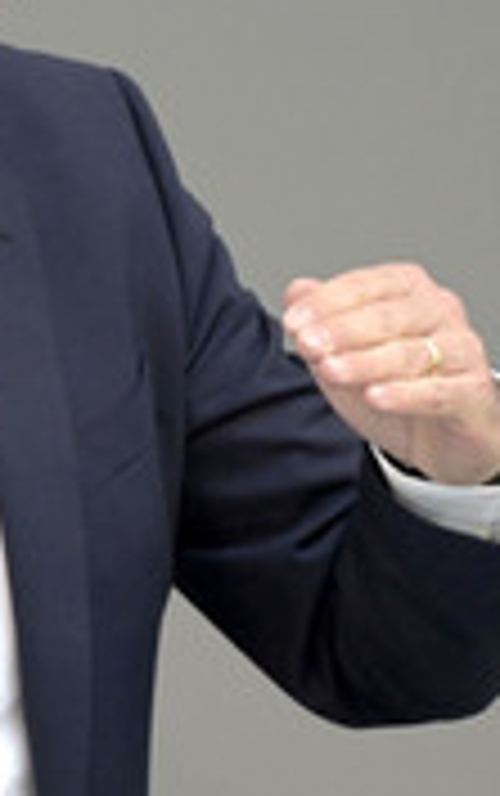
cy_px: 256
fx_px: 28188
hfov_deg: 1.0
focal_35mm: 1296
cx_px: -97
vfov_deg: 1.6
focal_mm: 500
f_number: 5.6
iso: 8000
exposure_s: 1/400
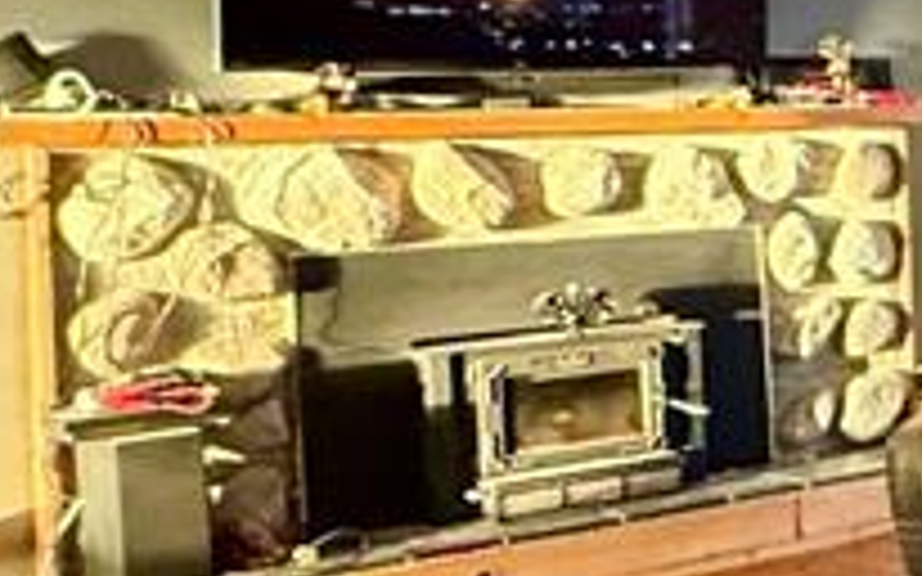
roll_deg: +1.7
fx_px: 1859
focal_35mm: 74
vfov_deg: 17.5
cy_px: 148
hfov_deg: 18.7
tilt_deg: -1.8
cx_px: 1813
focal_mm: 2.22
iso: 320
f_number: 2.2
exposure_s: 1/60
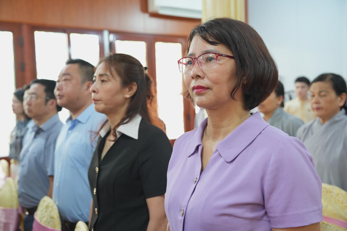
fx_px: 366
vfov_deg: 35.1
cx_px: 174
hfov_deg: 50.7
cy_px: 116
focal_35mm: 38
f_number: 3.5
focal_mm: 38
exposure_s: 1/100
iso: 2000
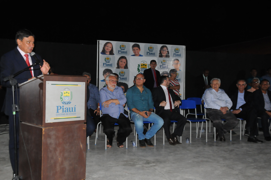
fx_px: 293
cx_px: 136
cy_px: 90
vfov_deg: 34.1
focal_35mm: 39
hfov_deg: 49.6
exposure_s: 1/60
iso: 1600
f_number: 5.6
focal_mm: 26
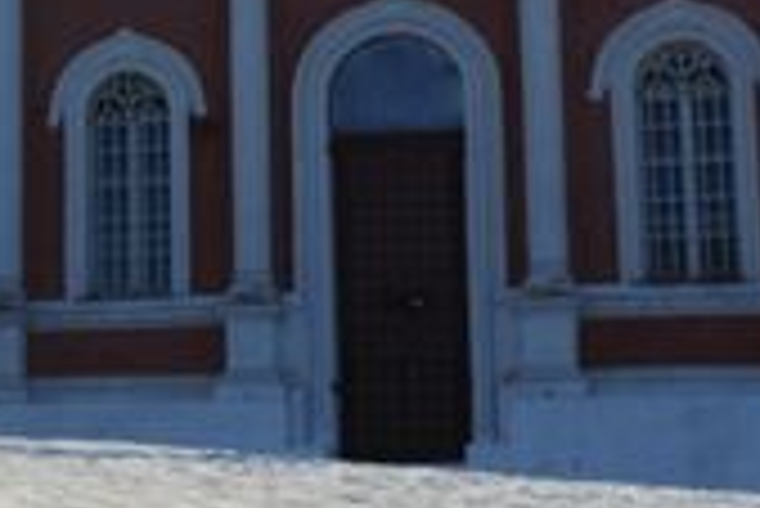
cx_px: -486
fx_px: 3317
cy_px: 22
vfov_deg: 8.7
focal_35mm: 157
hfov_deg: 12.3
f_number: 5.6
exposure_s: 1/3200
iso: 500
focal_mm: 38
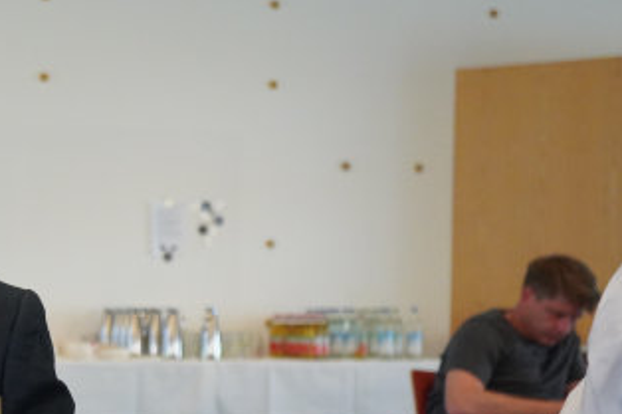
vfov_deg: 16.1
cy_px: 367
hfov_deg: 22.2
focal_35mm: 84
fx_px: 1451
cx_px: -137
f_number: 4
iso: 8000
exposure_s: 1/160
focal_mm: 33
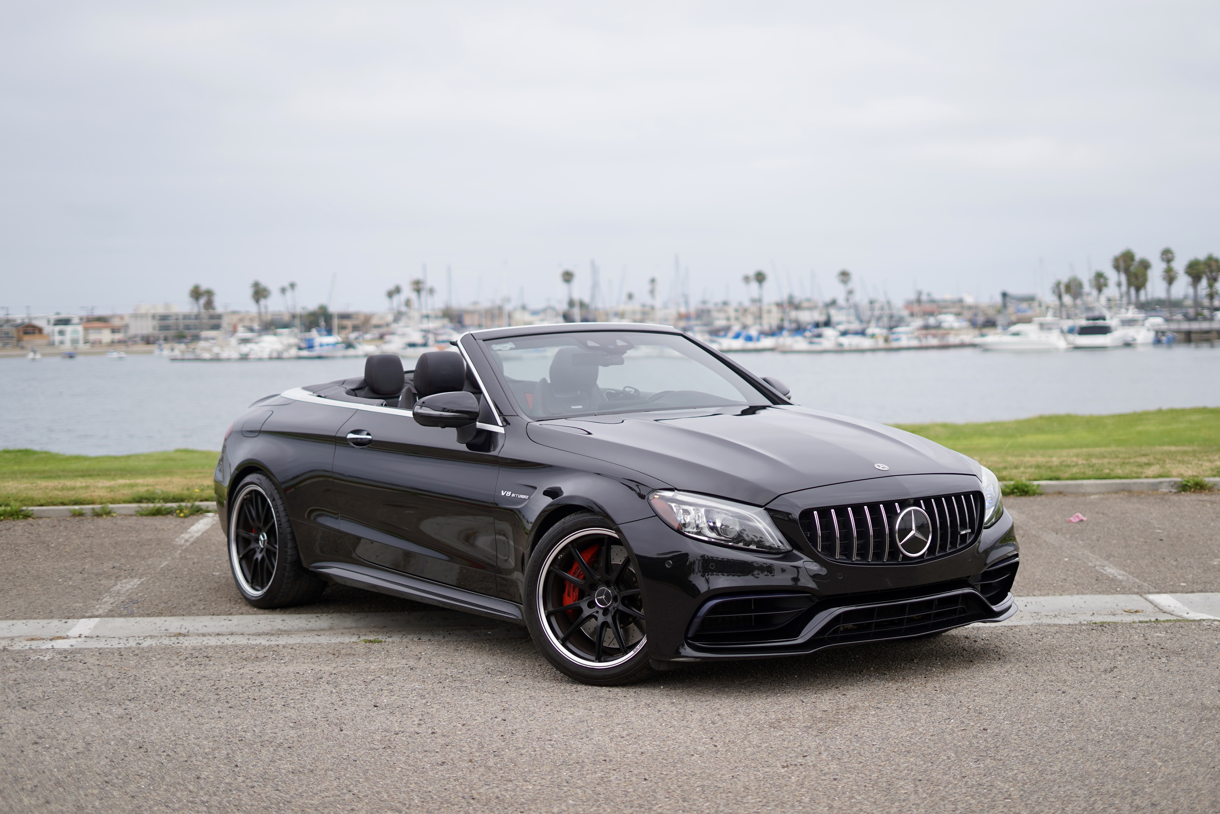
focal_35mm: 50
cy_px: 407
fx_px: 1694
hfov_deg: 39.6
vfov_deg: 27.0
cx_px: 610
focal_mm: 50
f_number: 2
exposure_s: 1/2500
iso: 100
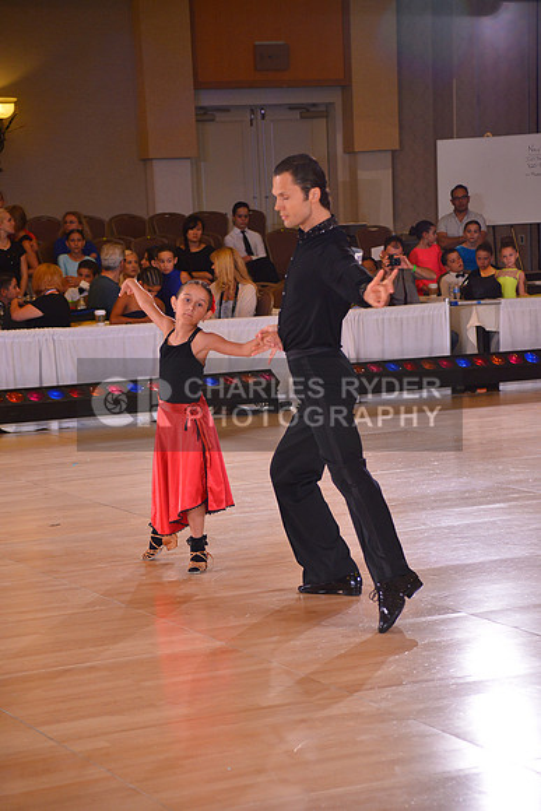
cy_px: 406
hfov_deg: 14.0
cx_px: 270
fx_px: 2208
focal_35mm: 98
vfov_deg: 20.8
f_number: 5.3
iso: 2000
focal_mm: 98
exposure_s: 1/250
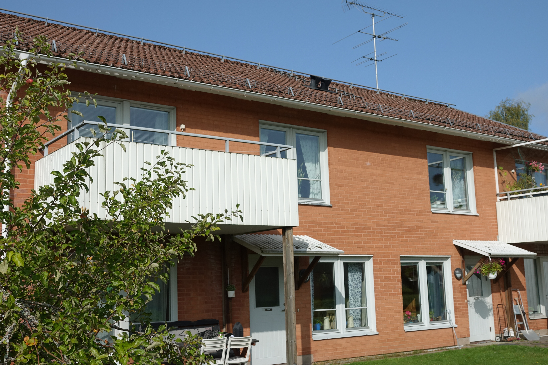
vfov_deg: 32.6
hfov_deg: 47.4
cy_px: 182
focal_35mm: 41
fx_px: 624
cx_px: 274
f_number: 4.5
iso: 100
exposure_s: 1/1000
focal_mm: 15.17
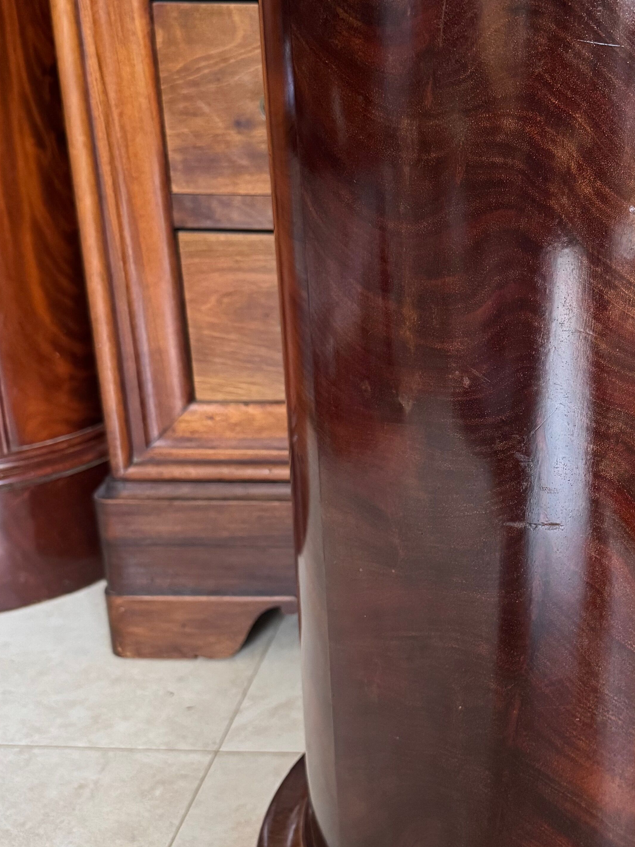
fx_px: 1174
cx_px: 579
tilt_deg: -19.5
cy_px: 387
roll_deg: -0.1
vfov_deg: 39.6
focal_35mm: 48
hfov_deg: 29.0
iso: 640
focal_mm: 6.76
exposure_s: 1/60
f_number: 1.78
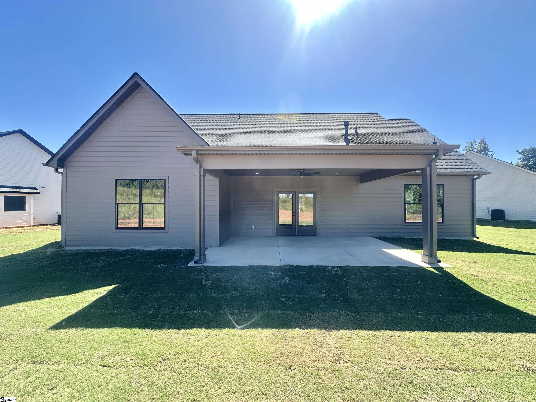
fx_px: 217
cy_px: 201
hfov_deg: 102.1
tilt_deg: +2.4
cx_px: 268
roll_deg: -0.1
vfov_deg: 85.7
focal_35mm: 14
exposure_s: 1/498
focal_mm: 2.22
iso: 40
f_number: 2.2
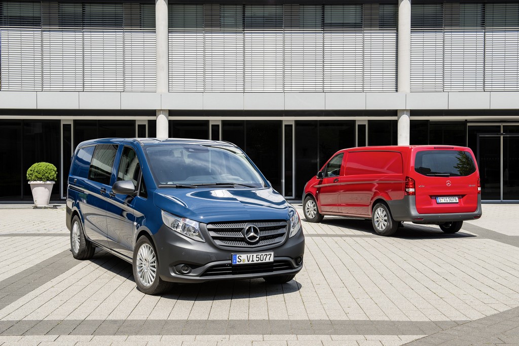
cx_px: 260
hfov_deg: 41.1
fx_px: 692
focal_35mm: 48
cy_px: 173
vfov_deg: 28.1
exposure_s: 1/30
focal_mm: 48
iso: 100
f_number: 11
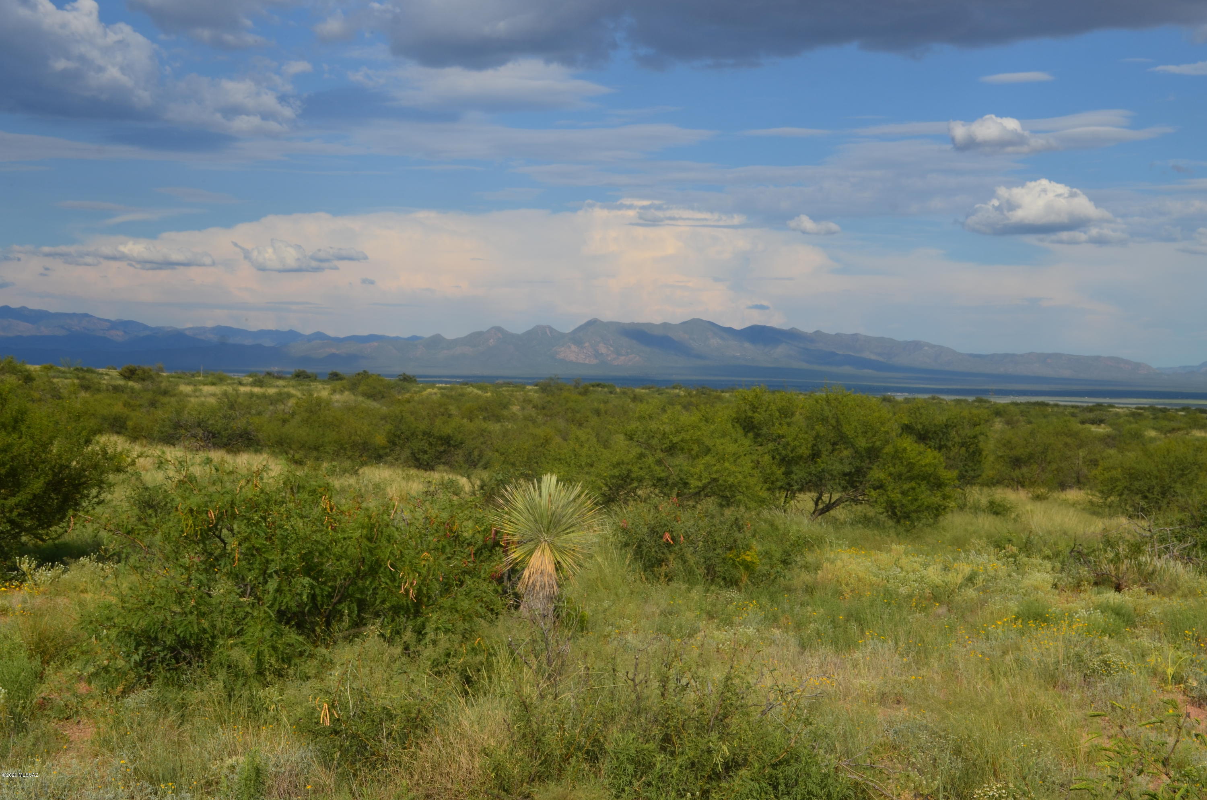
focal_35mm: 52
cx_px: 604
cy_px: 400
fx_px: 1757
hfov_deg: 37.9
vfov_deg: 25.6
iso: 100
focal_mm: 35
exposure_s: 1/160
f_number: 11
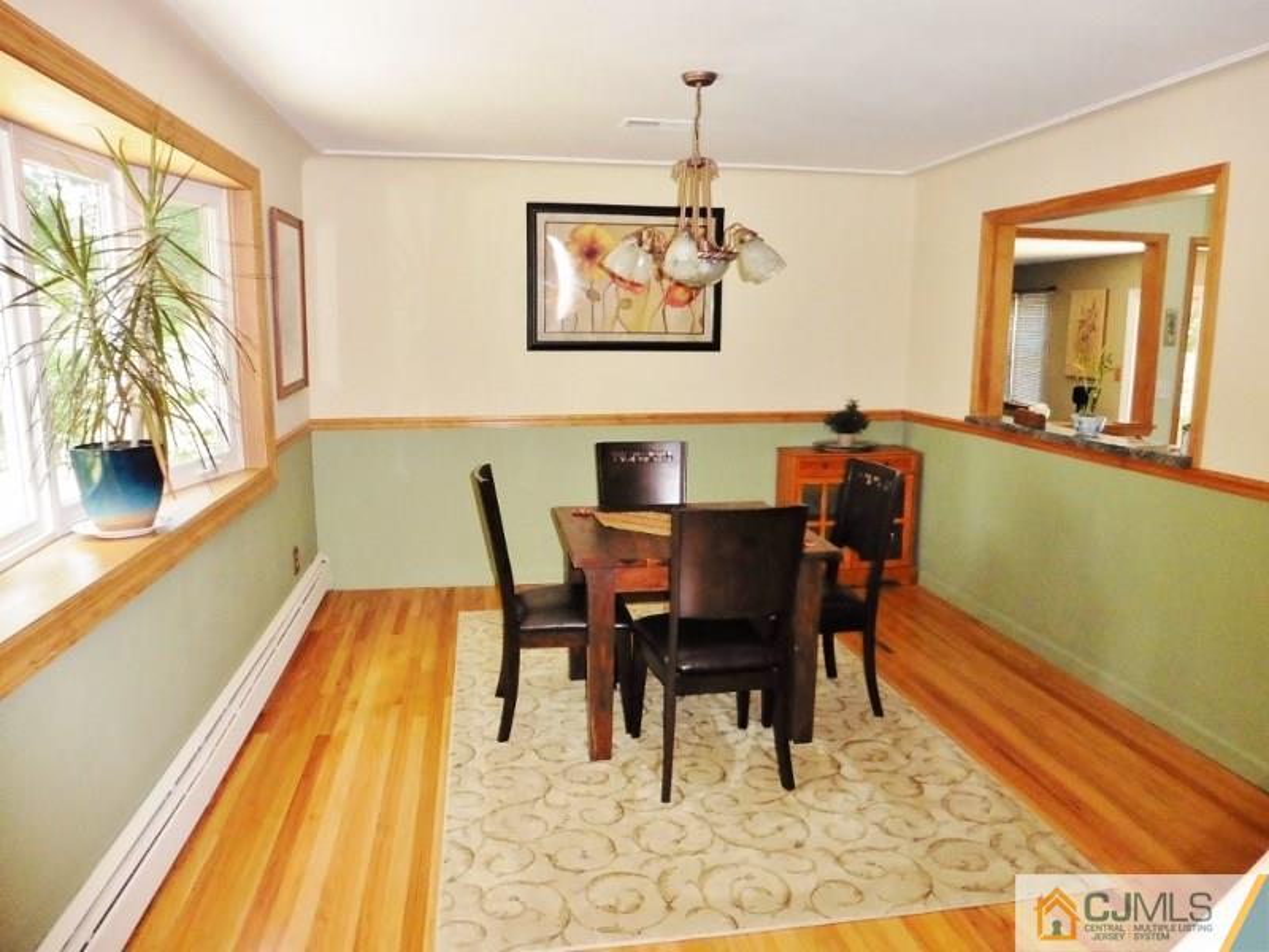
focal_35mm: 24
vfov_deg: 56.8
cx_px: 634
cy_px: 476
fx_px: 880
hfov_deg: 71.6
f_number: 3.3
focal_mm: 4.3
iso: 500
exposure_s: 1/80
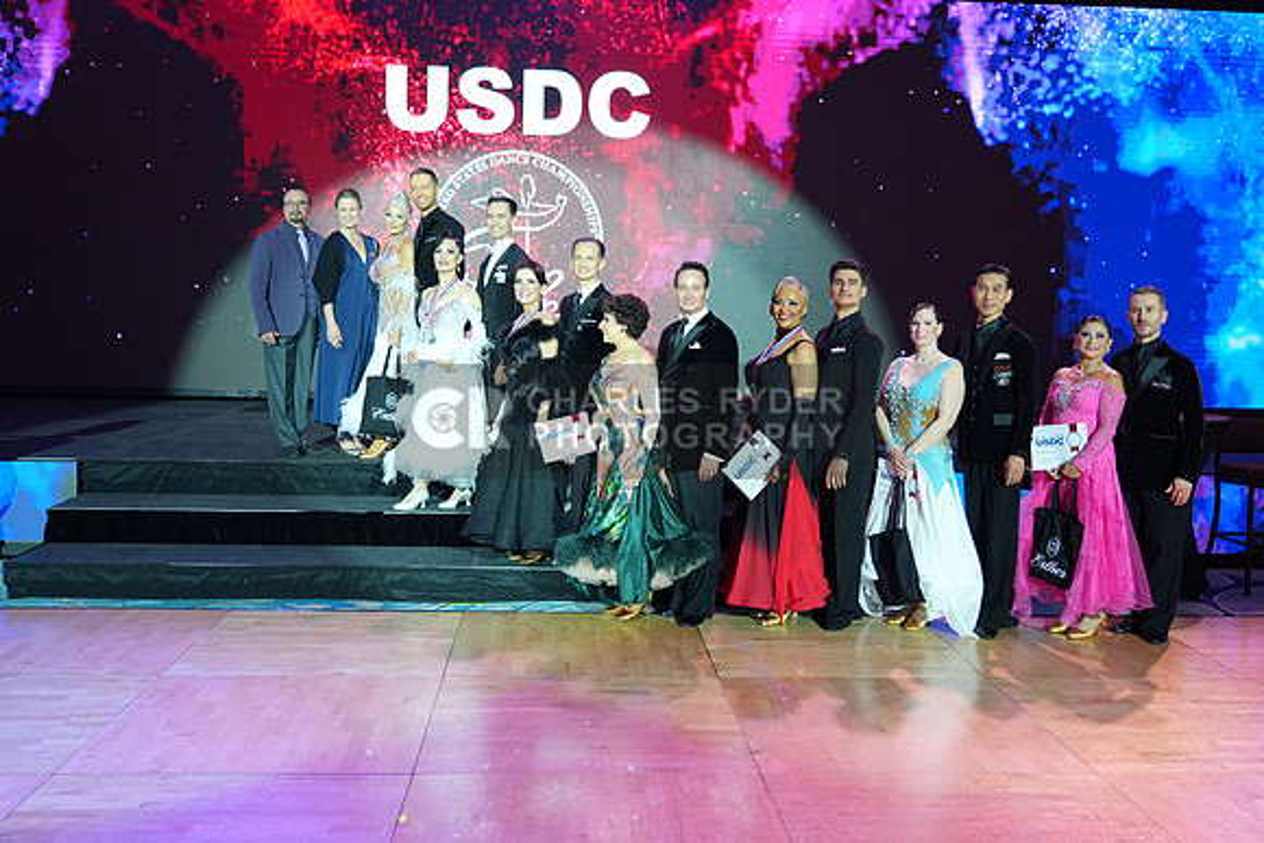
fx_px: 1229
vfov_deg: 37.9
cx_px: 632
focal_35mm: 35
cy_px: 422
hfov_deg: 54.4
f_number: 4
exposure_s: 1/200
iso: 2500
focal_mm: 35
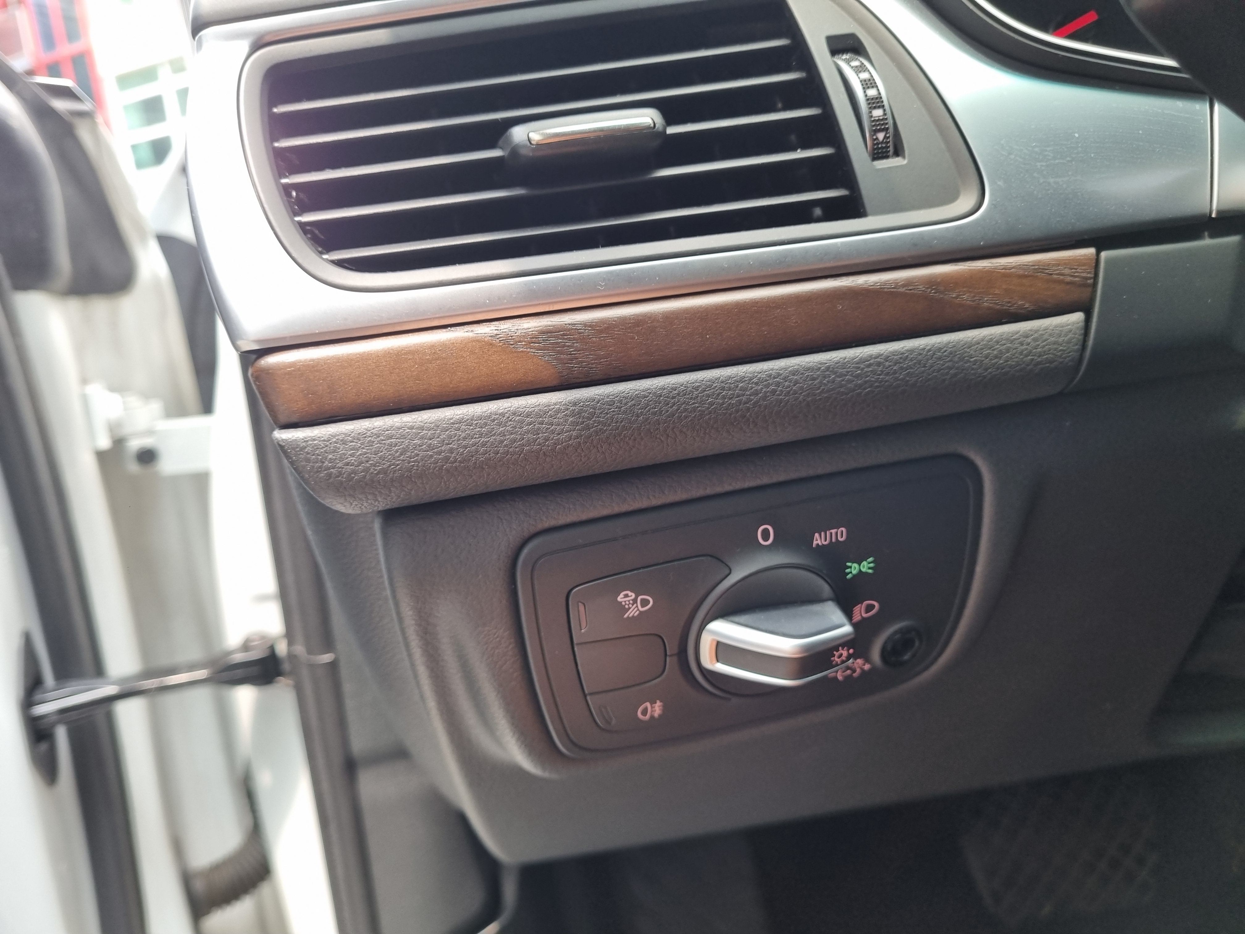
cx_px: 622
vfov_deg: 53.1
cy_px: 467
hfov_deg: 67.3
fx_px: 935
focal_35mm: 26
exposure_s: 1/120
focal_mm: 5.4
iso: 80
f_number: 1.8
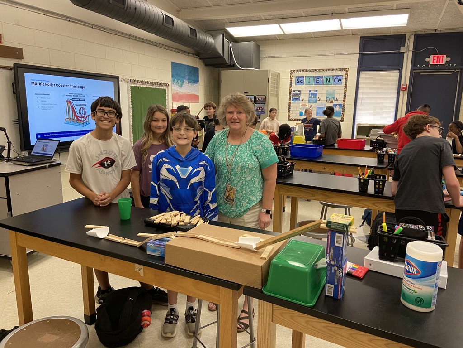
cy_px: 174
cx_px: 232
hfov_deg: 67.3
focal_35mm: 26
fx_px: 348
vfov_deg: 53.1
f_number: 1.8
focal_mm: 4.25
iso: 160
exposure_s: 1/60
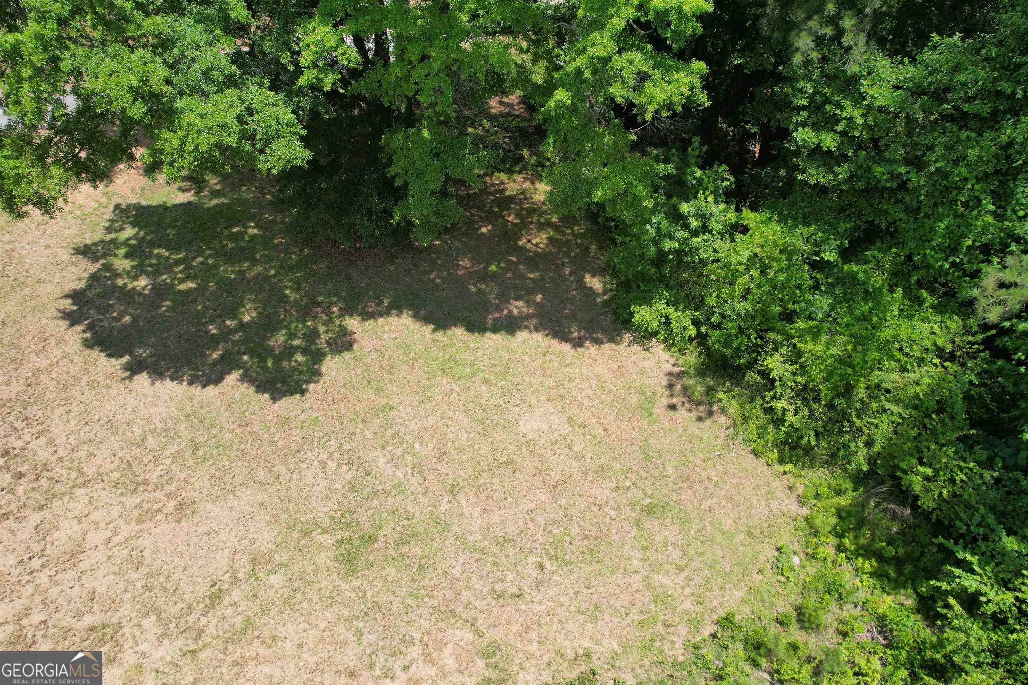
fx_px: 628
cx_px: 514
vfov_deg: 57.2
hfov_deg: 78.6
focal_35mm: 22
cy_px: 342
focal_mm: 8.38
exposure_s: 1/320
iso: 100
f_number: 2.8
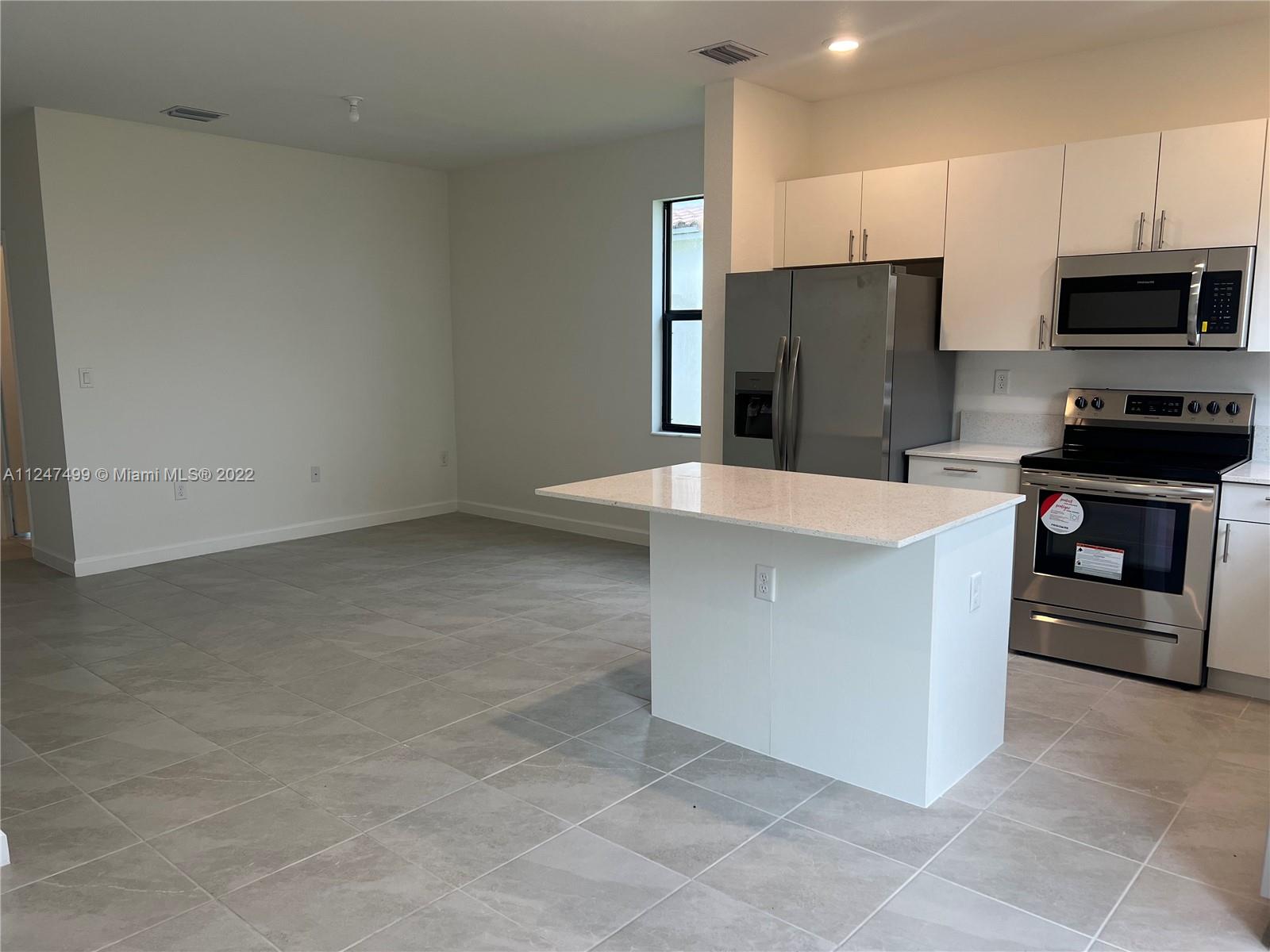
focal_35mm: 26
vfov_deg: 53.1
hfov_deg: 67.3
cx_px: 635
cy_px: 476
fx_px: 954
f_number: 1.5
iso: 64
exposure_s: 1/120
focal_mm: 5.7
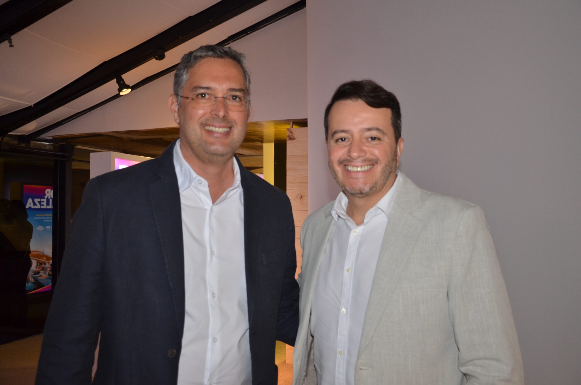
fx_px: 556
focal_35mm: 34
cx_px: 290
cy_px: 192
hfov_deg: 55.2
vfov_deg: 38.2
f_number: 3.8
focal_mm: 23
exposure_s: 1/60
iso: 800
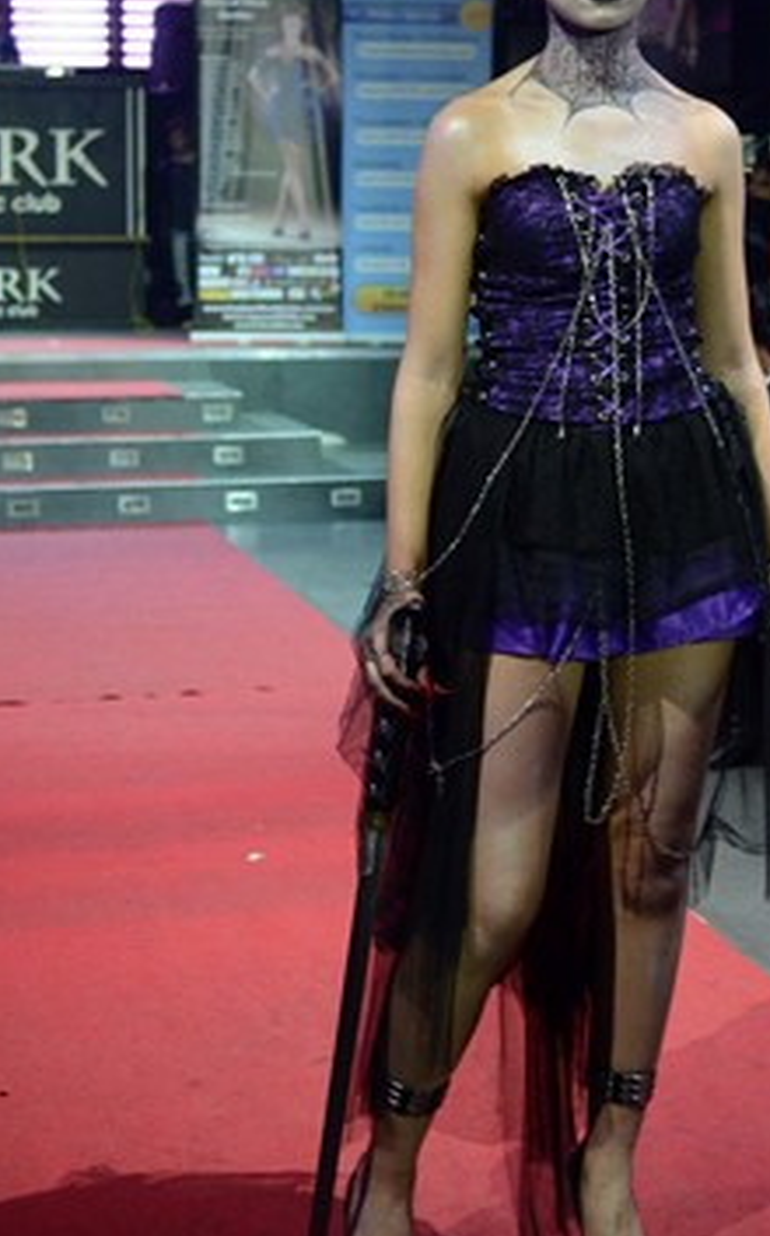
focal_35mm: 63
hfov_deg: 20.5
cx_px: 562
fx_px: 2120
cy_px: 494
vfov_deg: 32.4
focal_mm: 28
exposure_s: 1/125
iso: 1250
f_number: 2.8
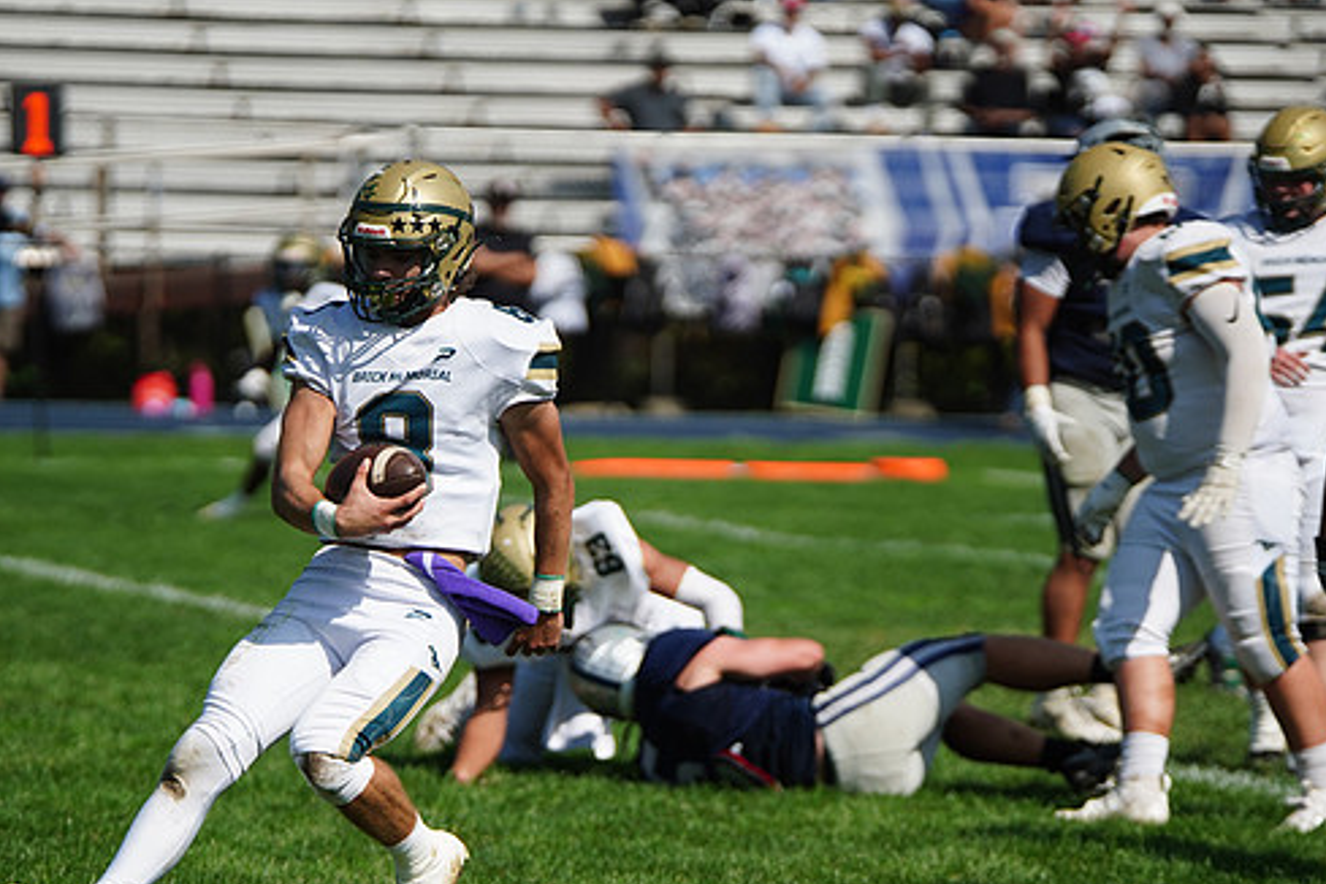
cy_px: 514
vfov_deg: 5.5
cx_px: 645
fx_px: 9134
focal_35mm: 248
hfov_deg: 8.3
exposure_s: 1/8000
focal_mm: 209
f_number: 2.8
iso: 400
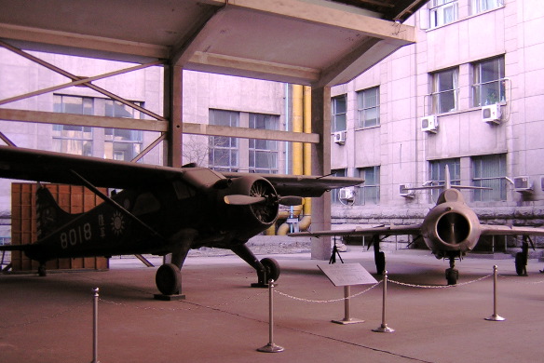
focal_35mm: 41
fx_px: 620
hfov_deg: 47.4
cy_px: 201
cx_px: 292
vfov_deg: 32.6
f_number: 2.6
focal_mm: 4.7
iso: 100
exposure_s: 1/70.9
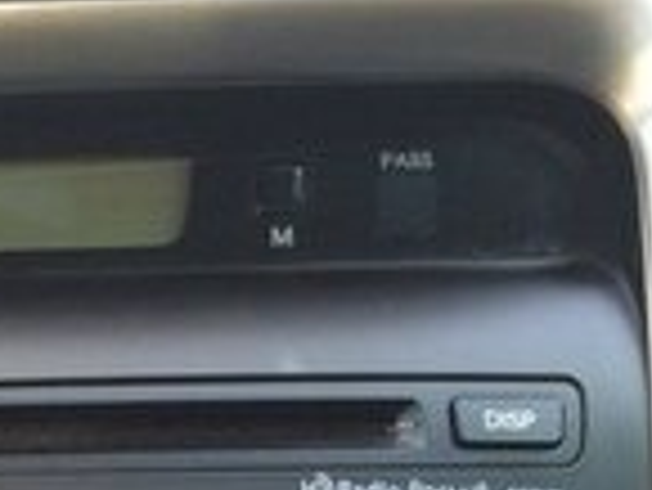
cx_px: -778
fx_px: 2488
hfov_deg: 12.5
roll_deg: -0.9
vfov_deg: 10.6
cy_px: 856
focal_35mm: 132
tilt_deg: -26.9
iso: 40
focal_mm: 4.15
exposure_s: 1/50
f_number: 2.2
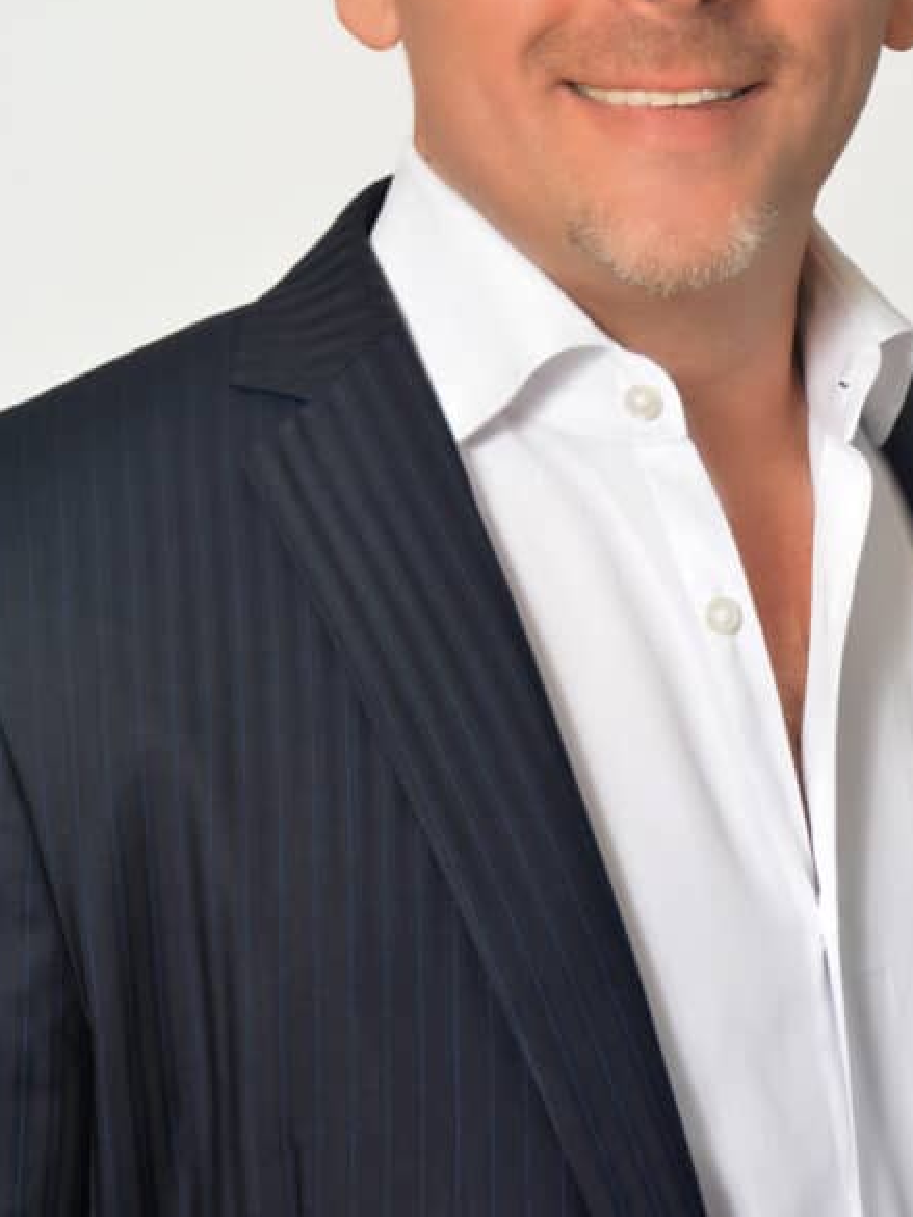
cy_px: 252
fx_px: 7101
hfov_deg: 7.4
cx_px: 590
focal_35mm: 202
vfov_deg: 9.8
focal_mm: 80
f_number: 8
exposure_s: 1/80
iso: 125
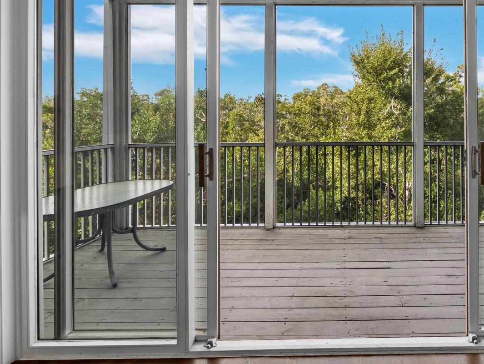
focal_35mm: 21
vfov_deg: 62.1
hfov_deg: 74.8
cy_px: 124
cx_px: 346
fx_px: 294
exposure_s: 1/15
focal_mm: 7
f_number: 11
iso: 320
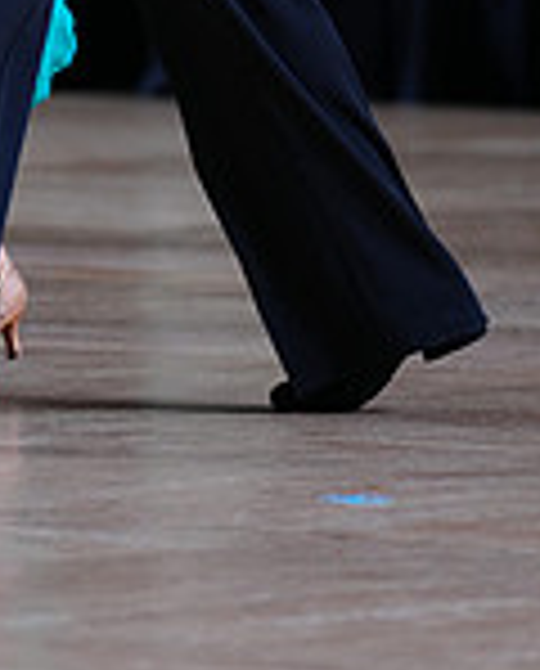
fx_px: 14286
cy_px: -414
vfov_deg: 2.7
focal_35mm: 718
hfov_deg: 2.2
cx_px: 97
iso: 500
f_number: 2.8
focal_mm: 197
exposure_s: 1/500
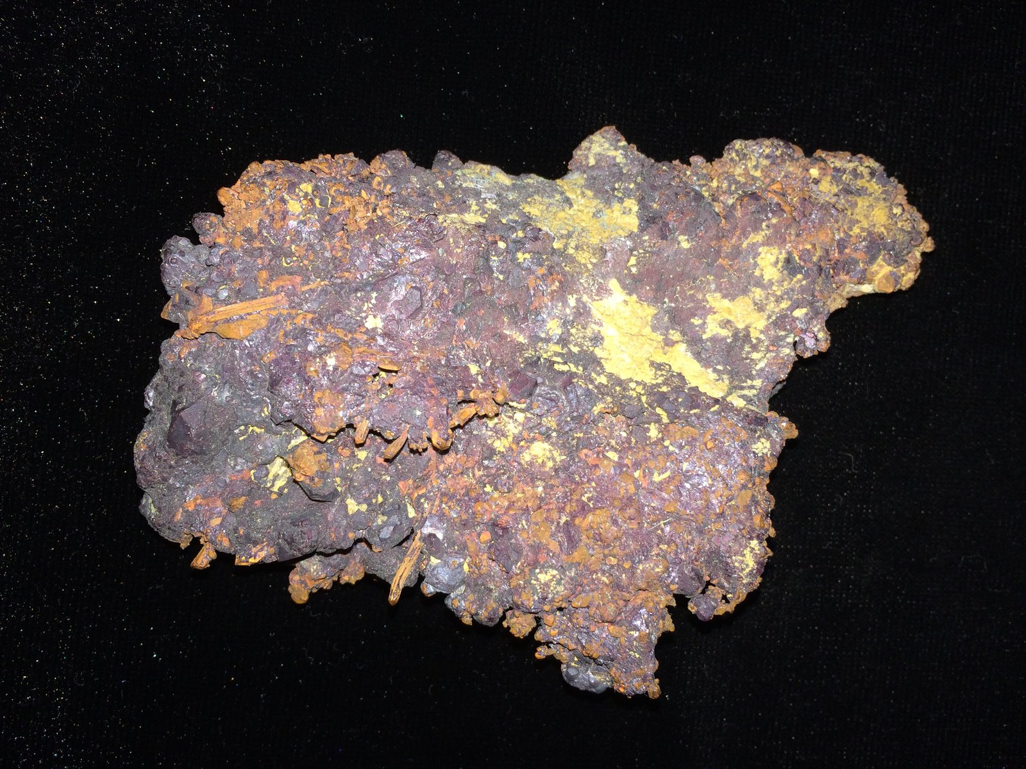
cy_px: 384
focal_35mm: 30
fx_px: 889
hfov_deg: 60.0
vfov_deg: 46.8
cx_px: 513
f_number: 2.2
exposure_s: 1/110
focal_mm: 4.12
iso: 32
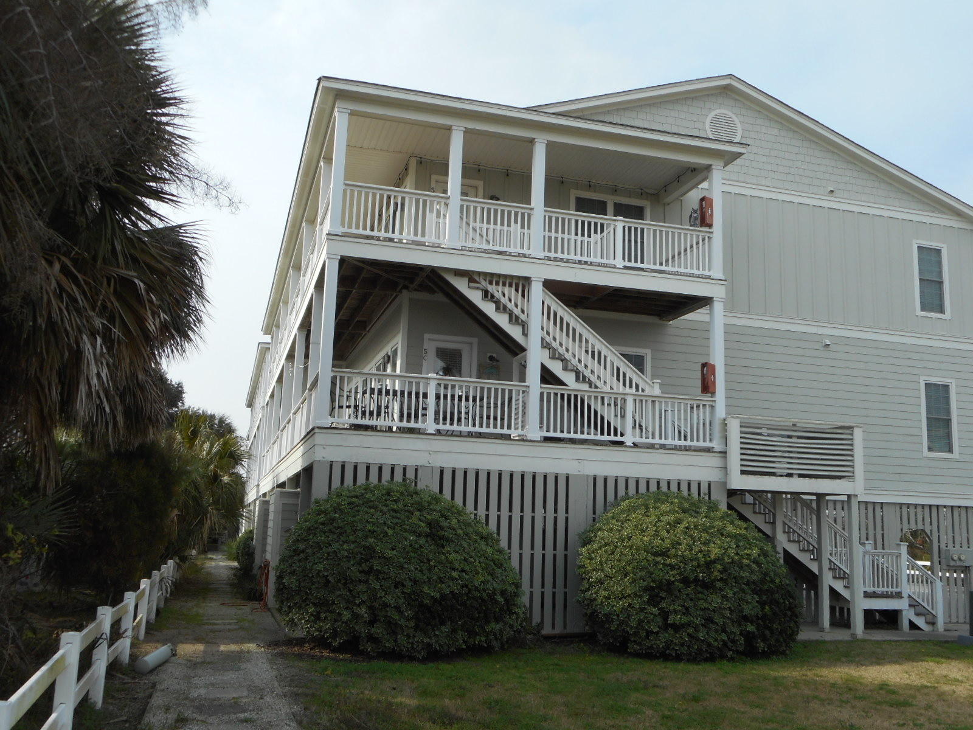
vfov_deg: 41.8
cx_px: 486
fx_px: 956
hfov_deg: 54.0
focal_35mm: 34
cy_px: 365
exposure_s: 1/400
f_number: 4.2
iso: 80
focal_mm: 6
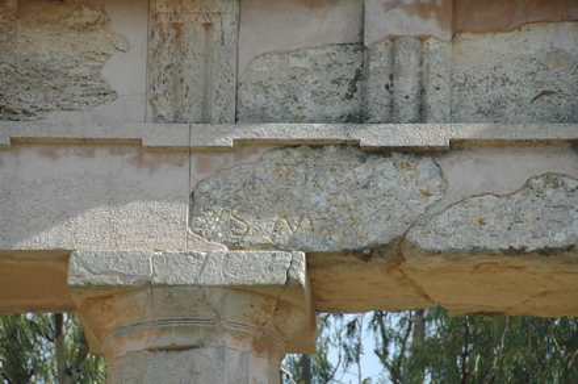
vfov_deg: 4.6
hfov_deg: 6.9
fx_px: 4810
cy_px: 192
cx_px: 289
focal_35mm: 300
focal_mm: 200
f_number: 9
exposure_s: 1/1250
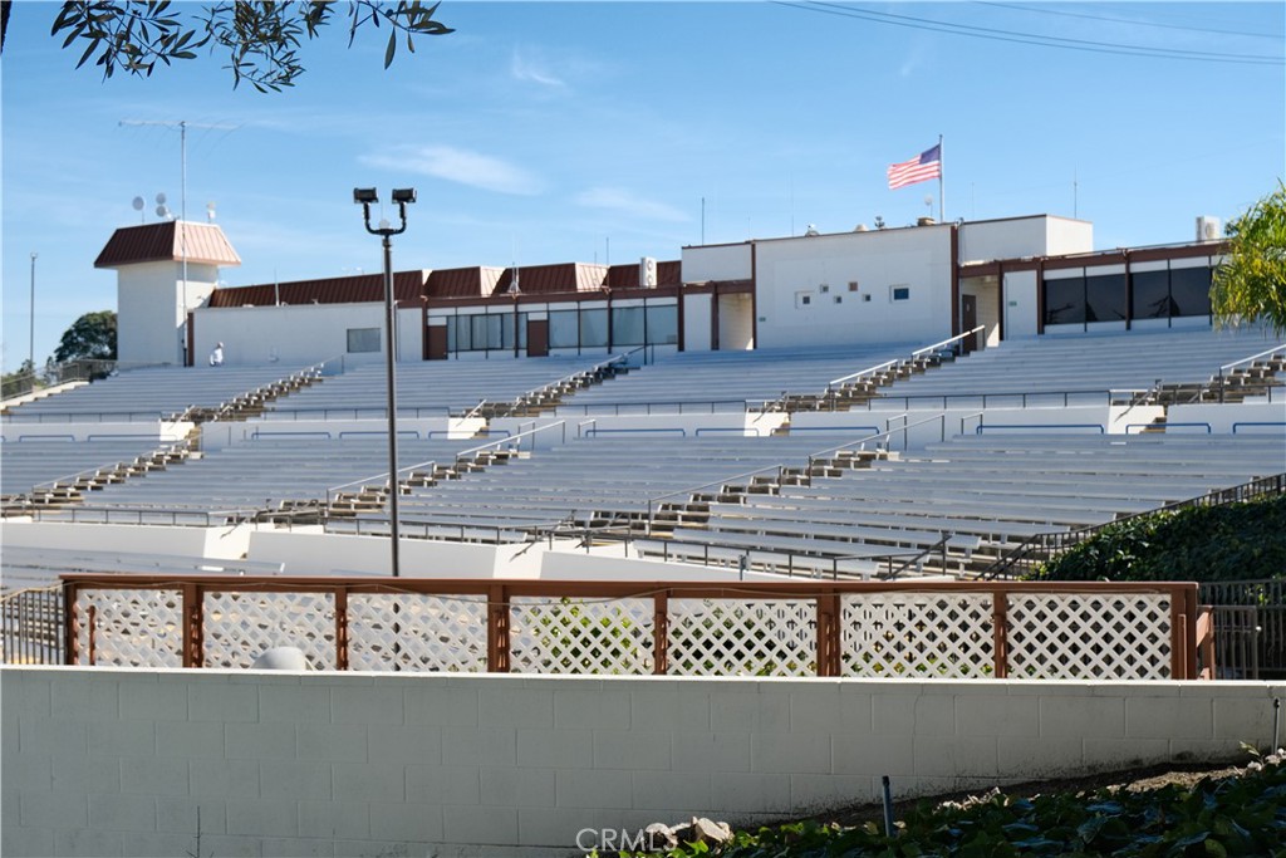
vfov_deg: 29.3
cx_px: 643
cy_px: 429
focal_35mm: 46
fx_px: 1643
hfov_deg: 42.7
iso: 320
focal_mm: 30.5
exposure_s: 1/750
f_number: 5.6
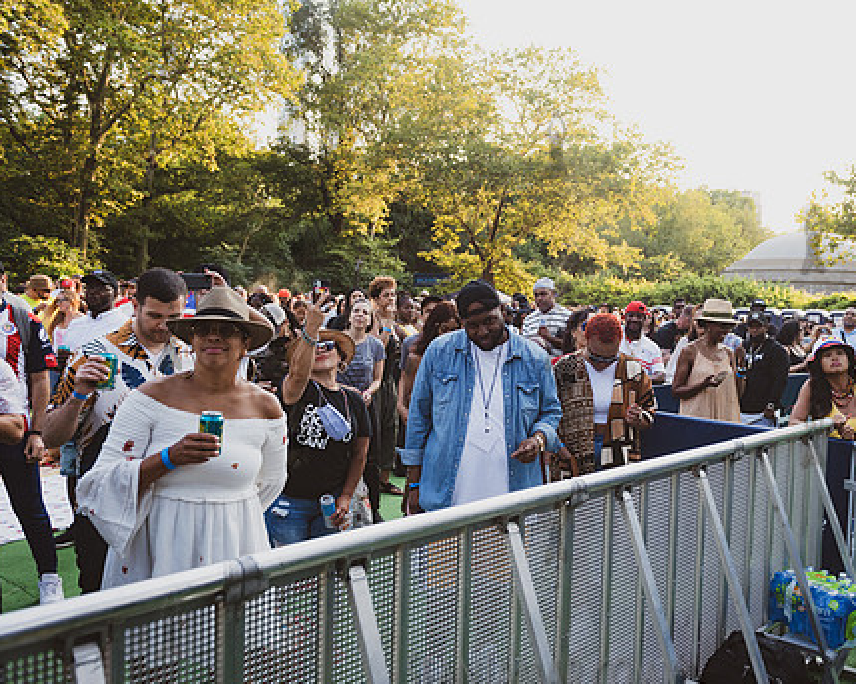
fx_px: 836
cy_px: 336
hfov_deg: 53.4
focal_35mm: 33
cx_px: 555
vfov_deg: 44.5
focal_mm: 26
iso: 500
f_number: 4
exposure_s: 1/500
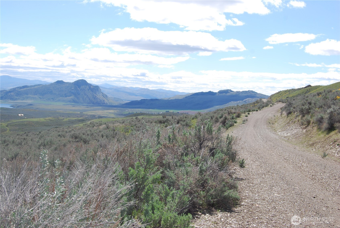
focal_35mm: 42
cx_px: 170
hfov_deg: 46.4
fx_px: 397
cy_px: 114
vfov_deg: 32.0
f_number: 9
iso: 100
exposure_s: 1/200
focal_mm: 28
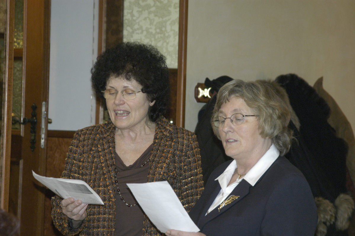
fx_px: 1256
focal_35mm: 128
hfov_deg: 16.1
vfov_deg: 10.7
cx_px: 178
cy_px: 118
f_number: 5
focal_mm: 85
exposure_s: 1/60
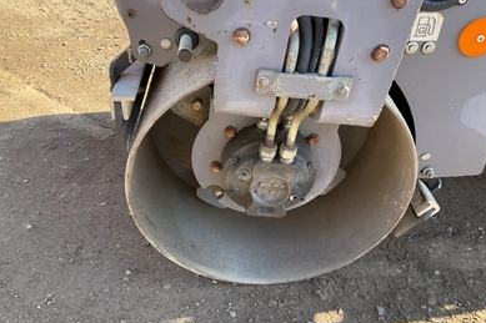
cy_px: 156
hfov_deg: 60.3
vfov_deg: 42.3
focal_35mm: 31
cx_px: 249
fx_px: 418
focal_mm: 3
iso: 32
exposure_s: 1/124
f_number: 1.8
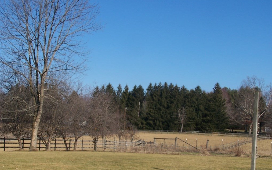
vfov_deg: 21.6
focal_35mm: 60
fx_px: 445
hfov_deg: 34.0
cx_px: 136
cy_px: 102
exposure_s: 1/750
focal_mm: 9.3
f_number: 4.5
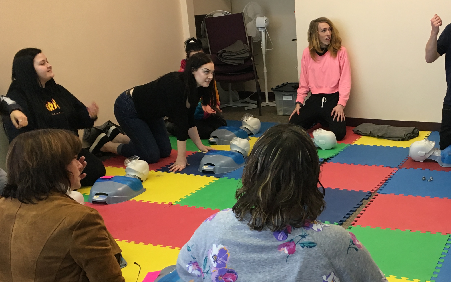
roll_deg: +1.6
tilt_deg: -17.6
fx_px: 615
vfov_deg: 25.8
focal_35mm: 50
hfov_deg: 39.1
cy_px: 164
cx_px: 343
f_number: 2.2
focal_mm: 4.15
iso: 80
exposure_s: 1/30
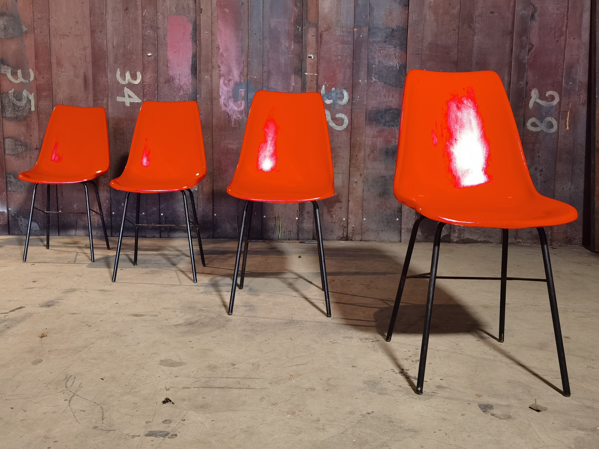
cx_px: 300
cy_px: 224
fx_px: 554
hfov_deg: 56.8
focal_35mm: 32
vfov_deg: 44.2
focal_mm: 6.71
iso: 400
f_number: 1.9
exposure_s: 1/50
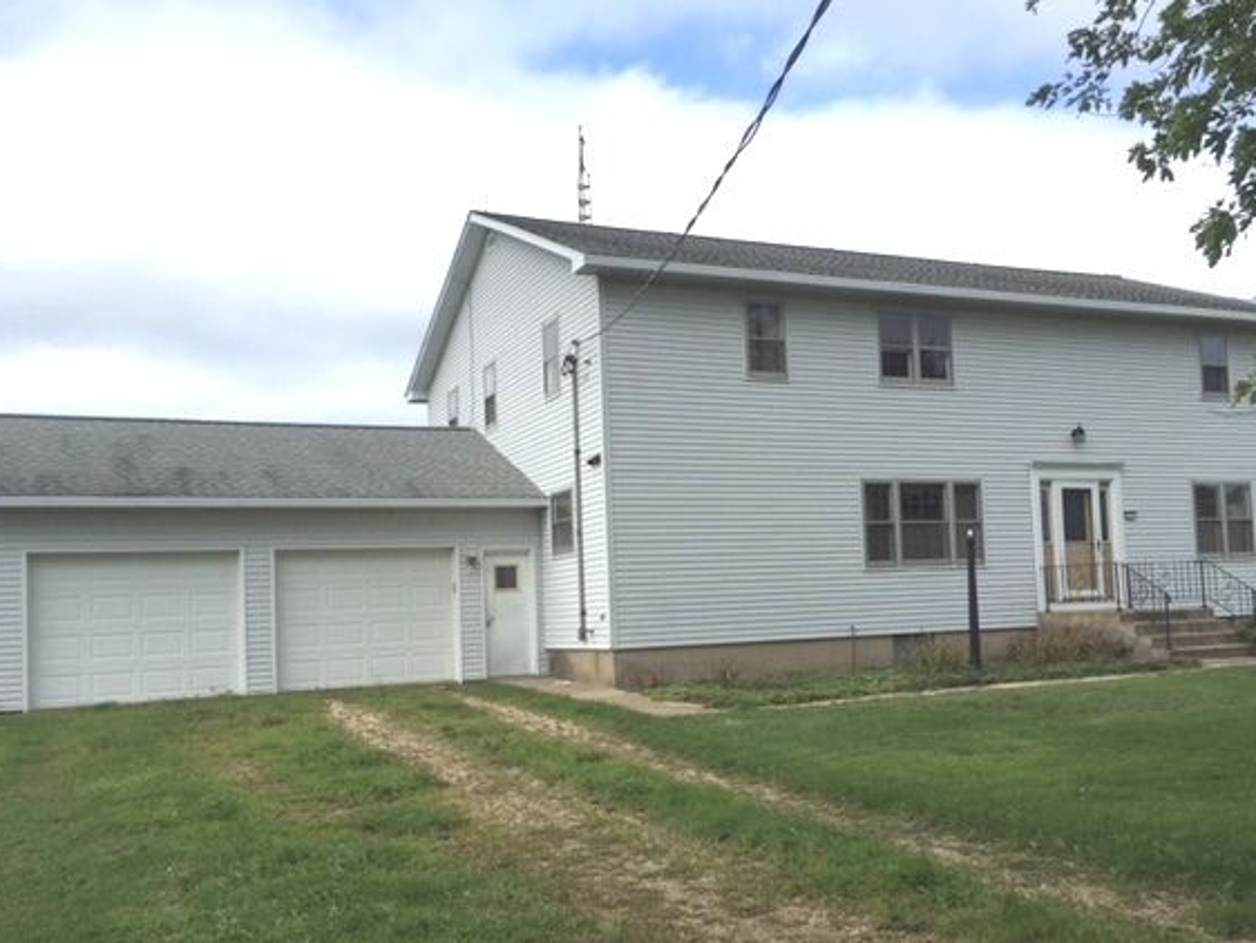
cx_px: 684
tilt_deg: +2.1
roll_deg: +1.6
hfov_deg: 55.3
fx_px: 1198
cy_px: 534
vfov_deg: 42.9
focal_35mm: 33
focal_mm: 4.15
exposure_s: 1/2639
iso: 32
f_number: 2.2
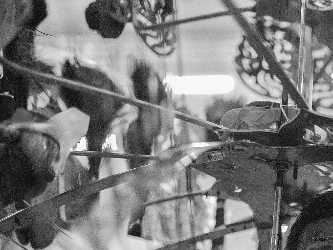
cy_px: 224
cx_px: 352
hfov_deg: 23.4
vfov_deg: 18.4
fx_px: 760
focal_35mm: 79
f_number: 1.4
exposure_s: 1/640
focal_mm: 35
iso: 6400
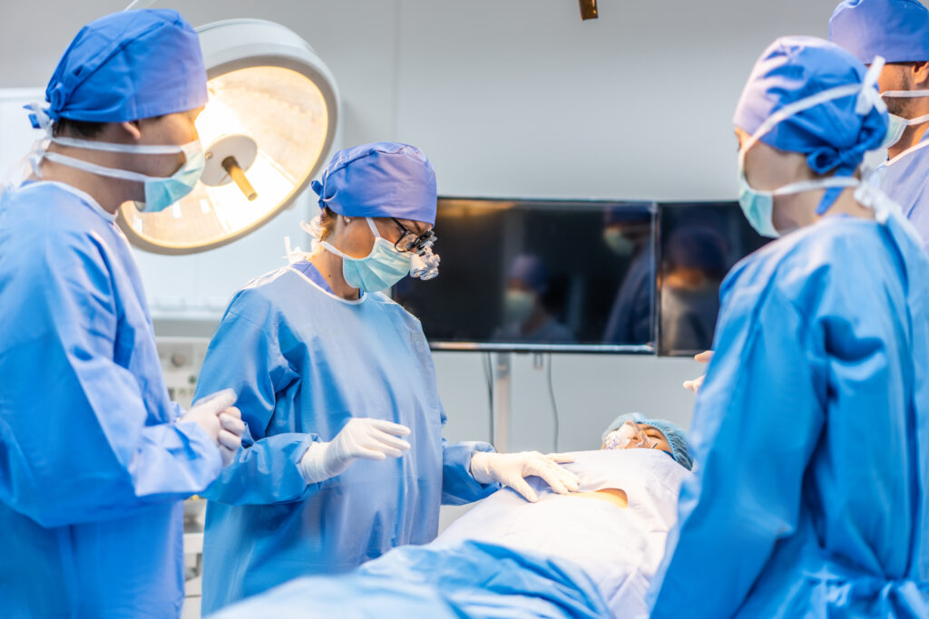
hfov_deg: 36.2
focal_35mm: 55
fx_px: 1419
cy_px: 310
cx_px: 464
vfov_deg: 24.6
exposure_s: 1/100
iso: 125
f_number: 2
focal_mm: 55
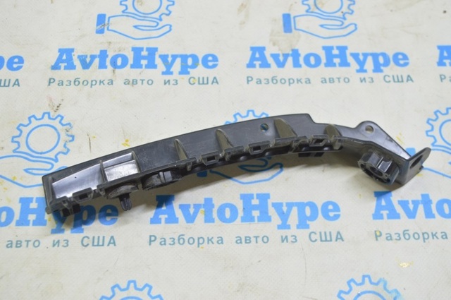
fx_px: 563
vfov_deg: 29.8
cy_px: 150
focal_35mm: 45
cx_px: 226
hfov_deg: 43.7
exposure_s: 1/20
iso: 400
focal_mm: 30
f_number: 5.6
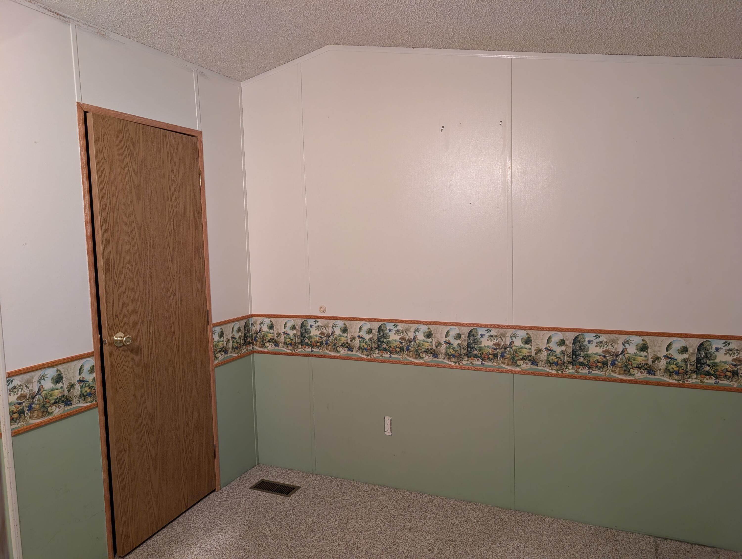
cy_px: 280
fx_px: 515
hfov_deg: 71.5
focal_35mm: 24
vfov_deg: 56.9
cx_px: 371
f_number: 1.68
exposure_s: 1/24
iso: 313
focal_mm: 6.9
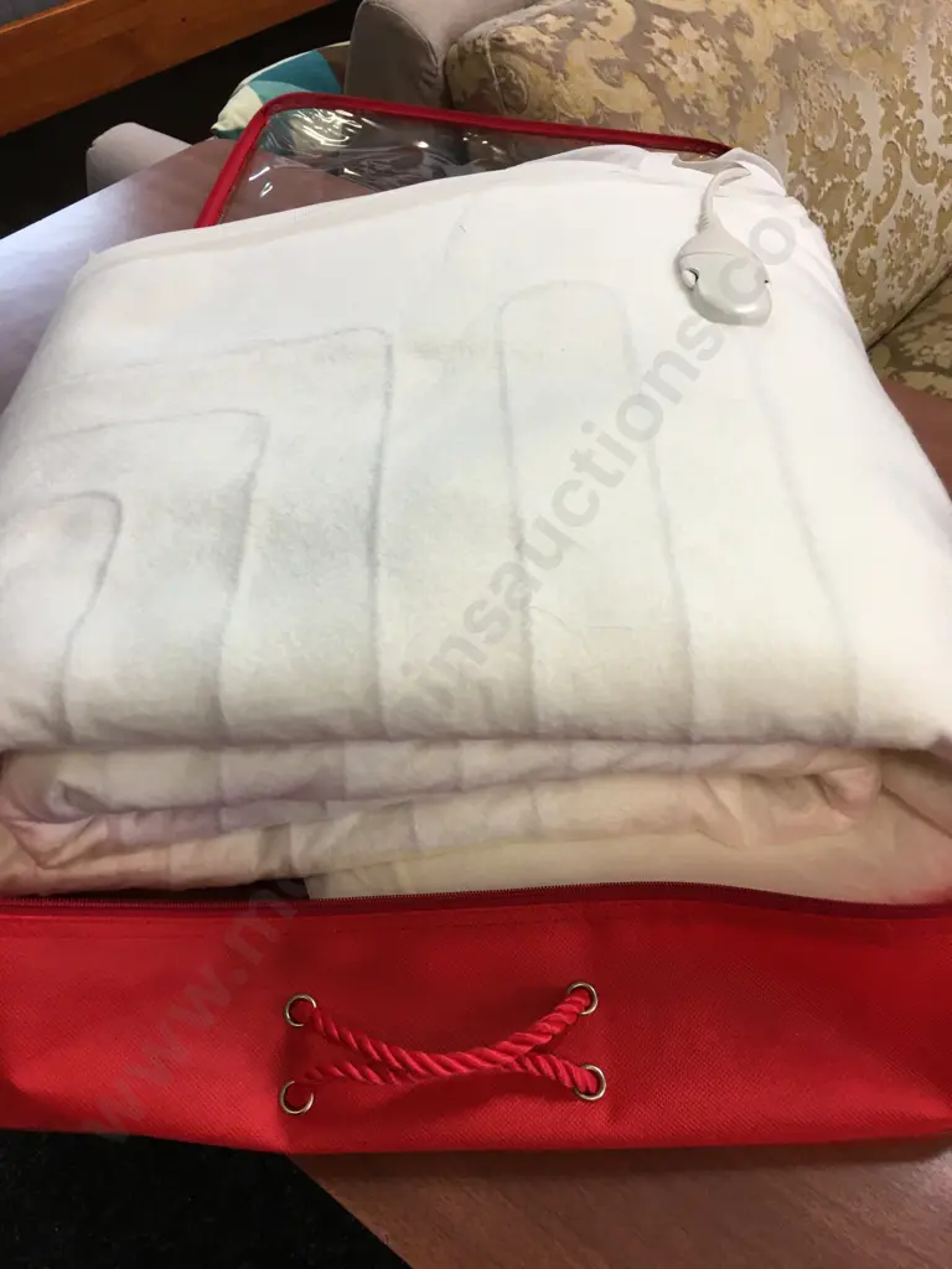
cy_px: 634
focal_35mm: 29
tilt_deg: -46.5
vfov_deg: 61.7
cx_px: 476
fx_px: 1063
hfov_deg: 48.2
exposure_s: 1/33
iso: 40
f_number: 2.2
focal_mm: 4.15
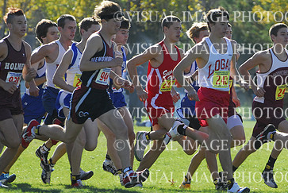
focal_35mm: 479
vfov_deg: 2.9
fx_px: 3837
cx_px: 229
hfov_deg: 4.3
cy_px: 97
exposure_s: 1/800
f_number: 5
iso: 400
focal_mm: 200
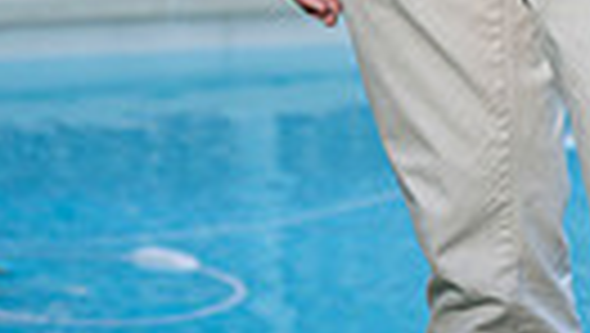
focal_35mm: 345
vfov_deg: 3.5
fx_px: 5403
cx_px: 545
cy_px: -580
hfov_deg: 6.2
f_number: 4.5
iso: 400
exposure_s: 1/200
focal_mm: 96
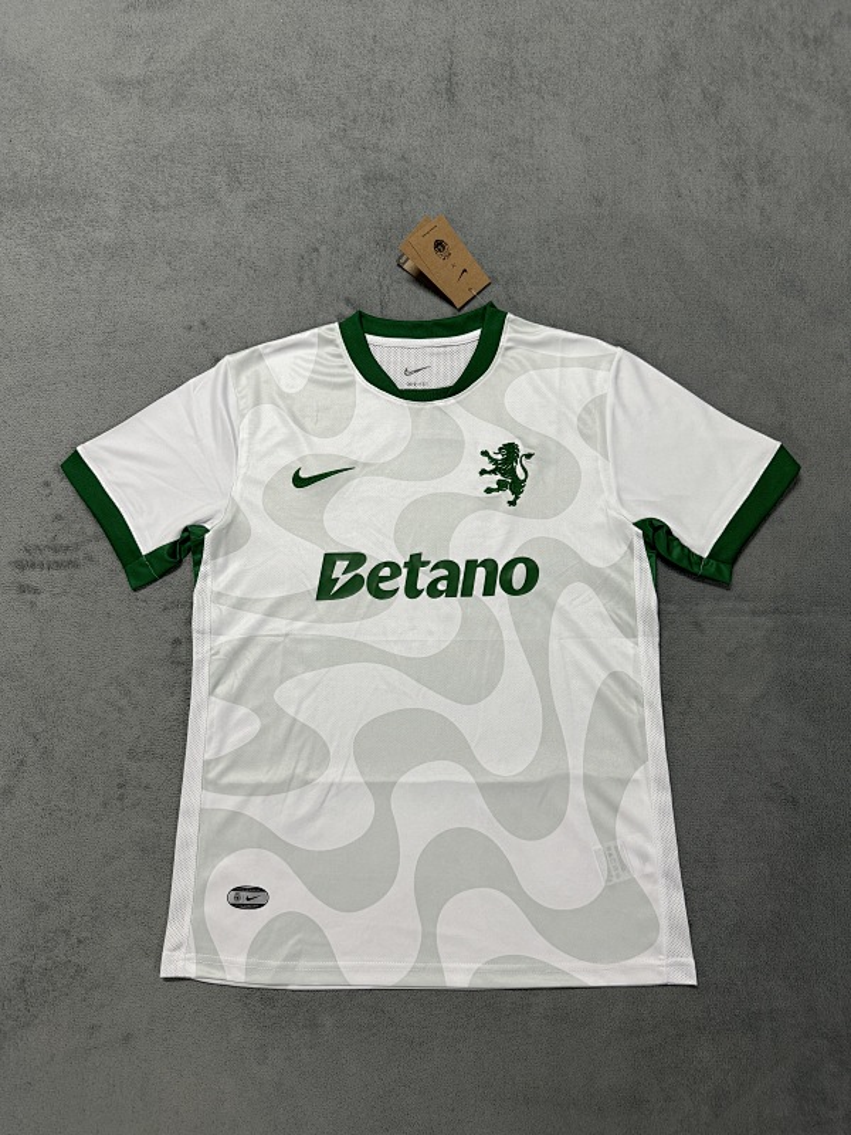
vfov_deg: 71.6
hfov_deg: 56.8
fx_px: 787
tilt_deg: -78.3
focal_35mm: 24
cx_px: 426
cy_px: 568
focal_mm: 6.76
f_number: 1.78
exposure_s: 1/100
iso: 200
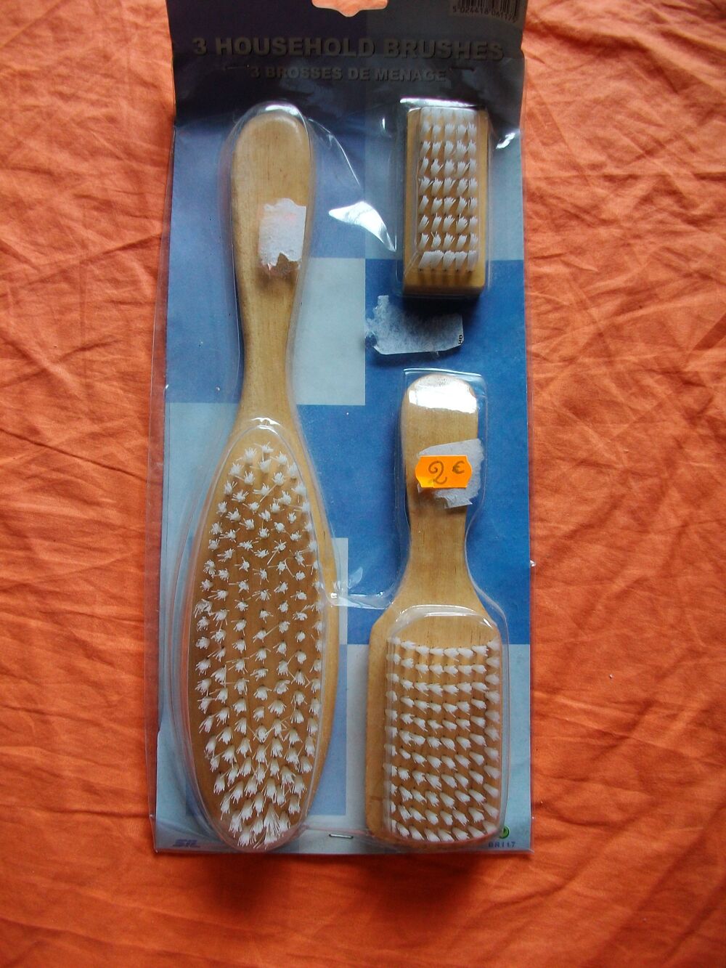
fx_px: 895
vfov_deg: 56.8
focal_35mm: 32
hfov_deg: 44.2
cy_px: 484
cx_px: 363
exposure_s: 1/46.9
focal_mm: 5.7
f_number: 2.9
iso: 80
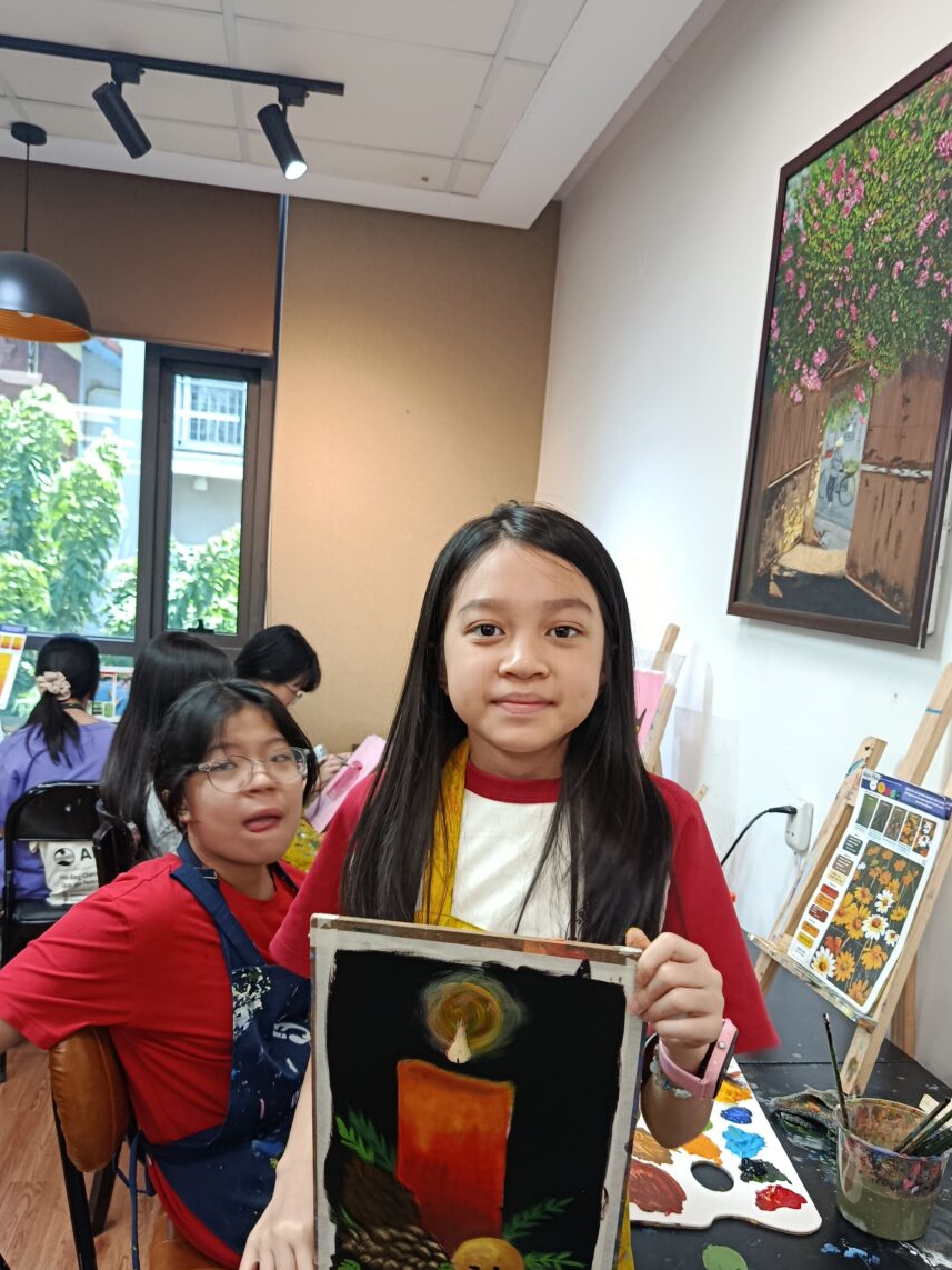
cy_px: 728
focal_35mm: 28
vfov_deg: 63.1
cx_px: 450
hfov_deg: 49.7
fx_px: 1027
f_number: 1.7
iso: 592
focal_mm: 5.24
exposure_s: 1/100
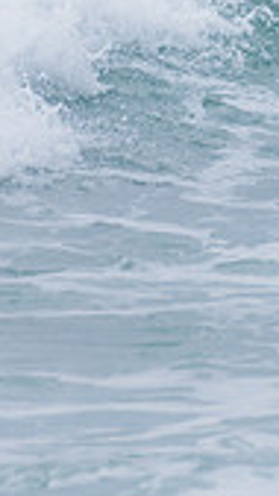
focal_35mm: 2203
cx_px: 638
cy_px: -135
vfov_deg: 1.0
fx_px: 28988
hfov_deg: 0.6
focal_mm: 500
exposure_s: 1/2000
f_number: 5.6
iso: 640
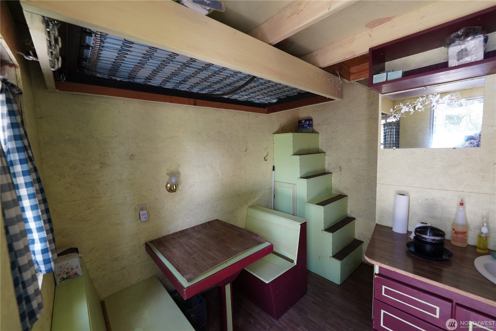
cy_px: 166
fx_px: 193
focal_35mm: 14
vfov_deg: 81.2
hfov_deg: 104.3
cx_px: 248
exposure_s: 1/30
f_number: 4
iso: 200
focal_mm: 14
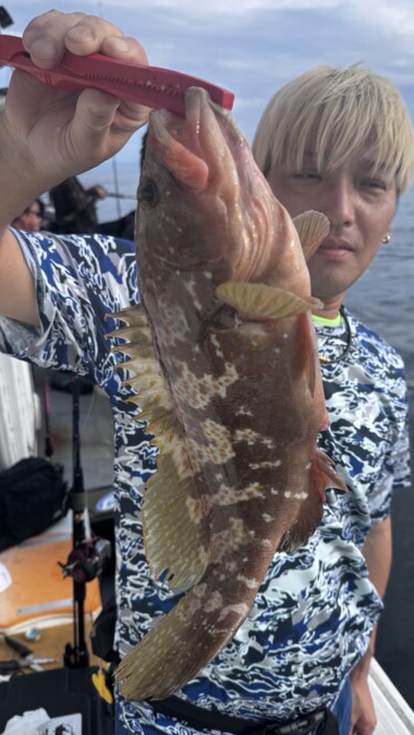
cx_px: 244
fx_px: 605
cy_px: 358
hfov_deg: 37.7
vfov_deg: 62.6
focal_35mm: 31
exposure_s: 1/1721
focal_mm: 6.76
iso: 80
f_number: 1.78
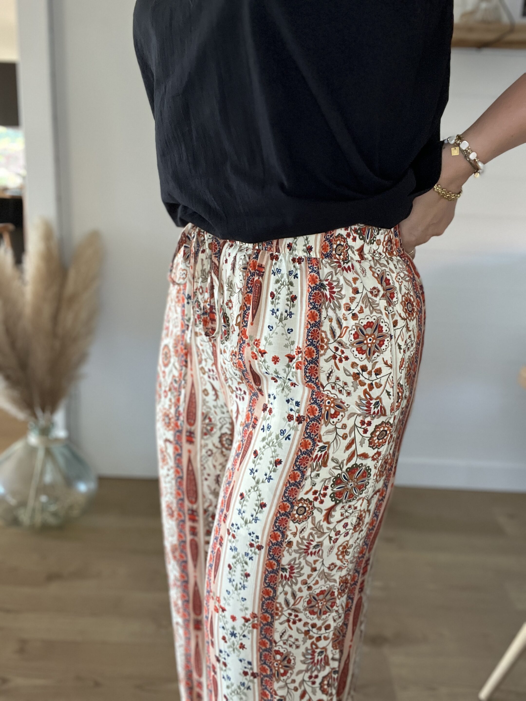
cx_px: 263
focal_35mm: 30
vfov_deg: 60.0
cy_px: 350
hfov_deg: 46.8
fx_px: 608
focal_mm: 2.71
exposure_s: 1/60
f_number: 2.2
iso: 160
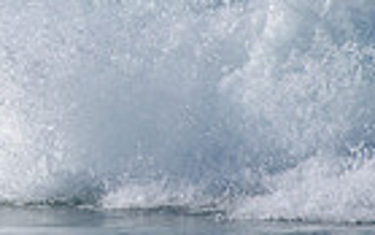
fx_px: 21696
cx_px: -335
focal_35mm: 2122
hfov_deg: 1.0
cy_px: 1
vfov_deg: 0.6
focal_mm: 500
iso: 100
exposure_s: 1/1600
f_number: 5.6
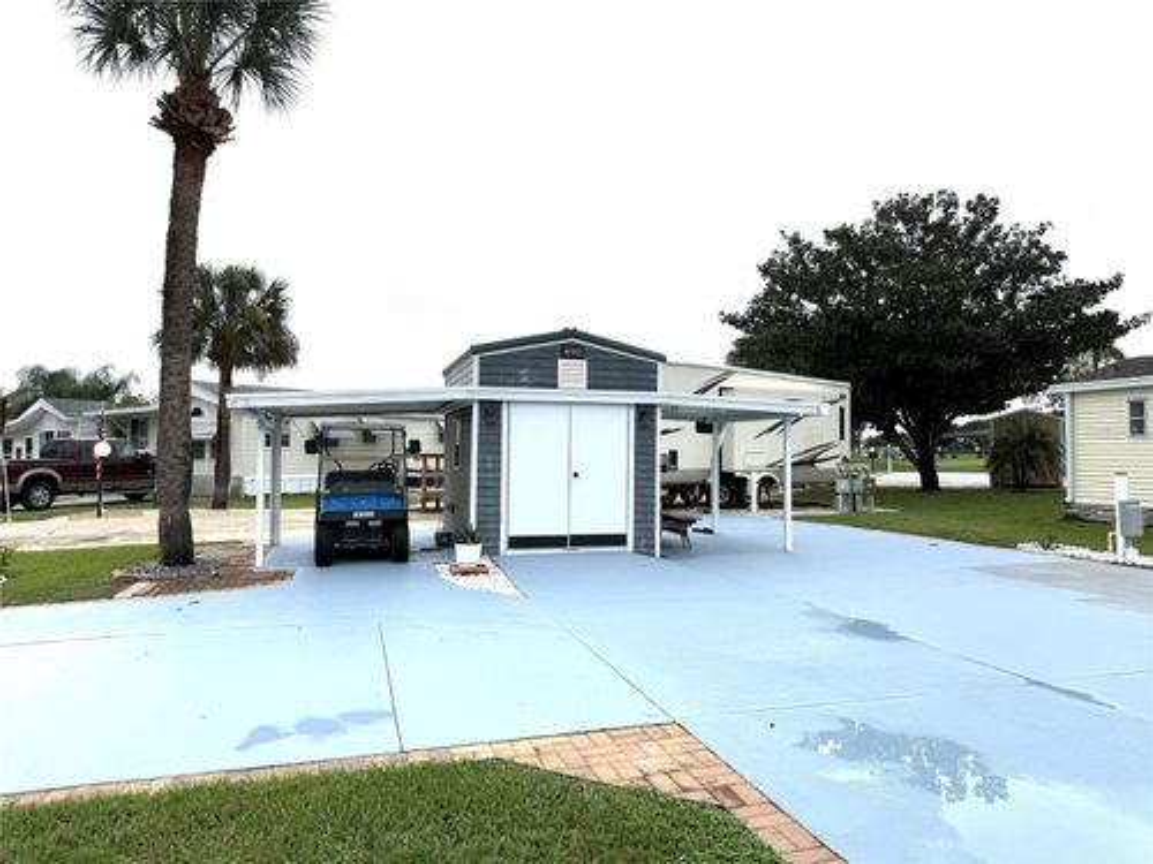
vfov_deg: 56.8
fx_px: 799
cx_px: 576
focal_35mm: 24
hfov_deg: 71.6
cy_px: 432
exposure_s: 1/5714
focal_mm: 6.76
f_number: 1.78
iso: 80
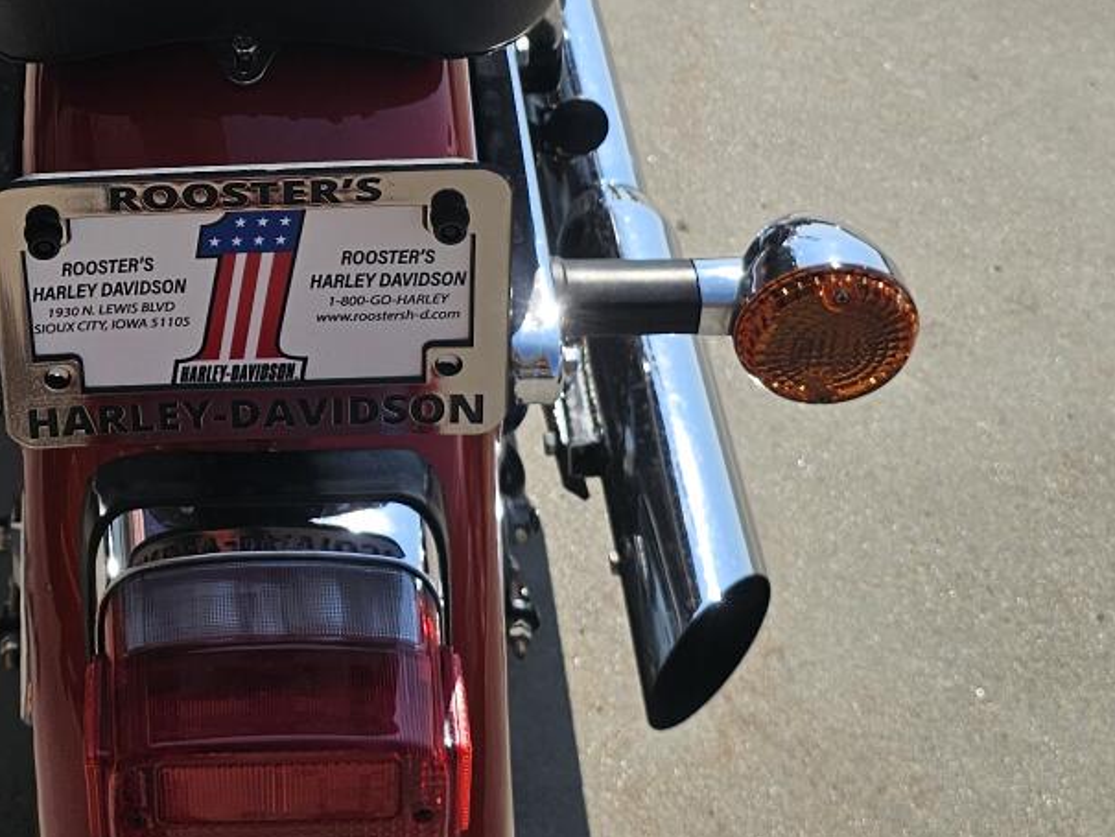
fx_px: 2448
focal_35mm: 76
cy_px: 107
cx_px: 217
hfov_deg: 25.2
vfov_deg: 19.1
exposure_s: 1/1053
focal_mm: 6.3
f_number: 1.7
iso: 10
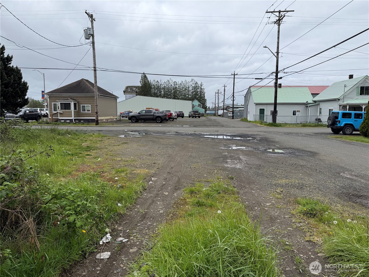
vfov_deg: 56.8
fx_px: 256
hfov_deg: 71.6
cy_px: 138
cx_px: 184
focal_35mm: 24
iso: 80
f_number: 1.78
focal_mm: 6.76
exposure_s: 1/3279
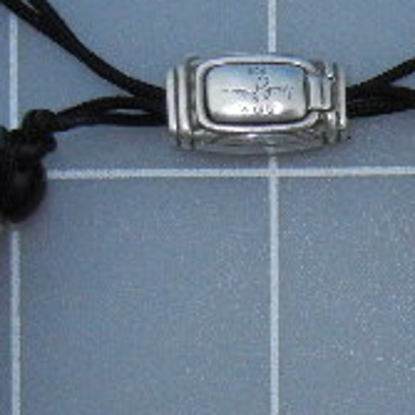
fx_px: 2062
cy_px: 420
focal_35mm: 152
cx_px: 475
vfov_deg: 11.4
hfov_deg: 11.3
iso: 800
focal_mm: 8.1
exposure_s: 1/30
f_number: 7.6
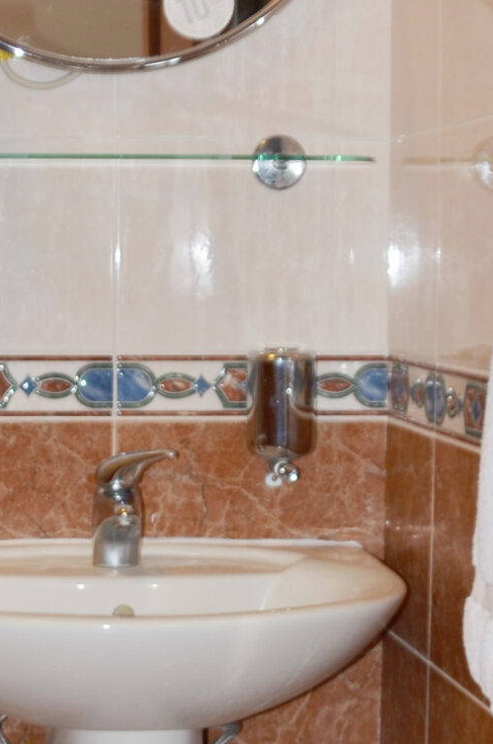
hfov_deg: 14.3
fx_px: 1939
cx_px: 37
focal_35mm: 94
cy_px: 478
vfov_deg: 21.7
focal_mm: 18
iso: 125
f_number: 3.5
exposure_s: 1/60
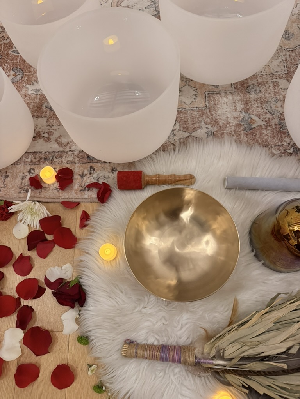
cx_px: 150
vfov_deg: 71.6
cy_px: 200
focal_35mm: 24
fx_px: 277
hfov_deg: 56.8
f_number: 1.78
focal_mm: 6.76
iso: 400
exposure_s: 1/60
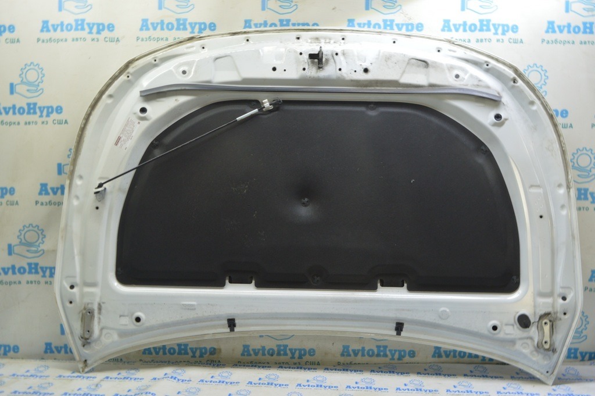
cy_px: 198
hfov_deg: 57.3
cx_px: 298
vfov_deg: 39.9
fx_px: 545
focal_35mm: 33
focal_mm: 22
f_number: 5.6
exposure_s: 1/20
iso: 400
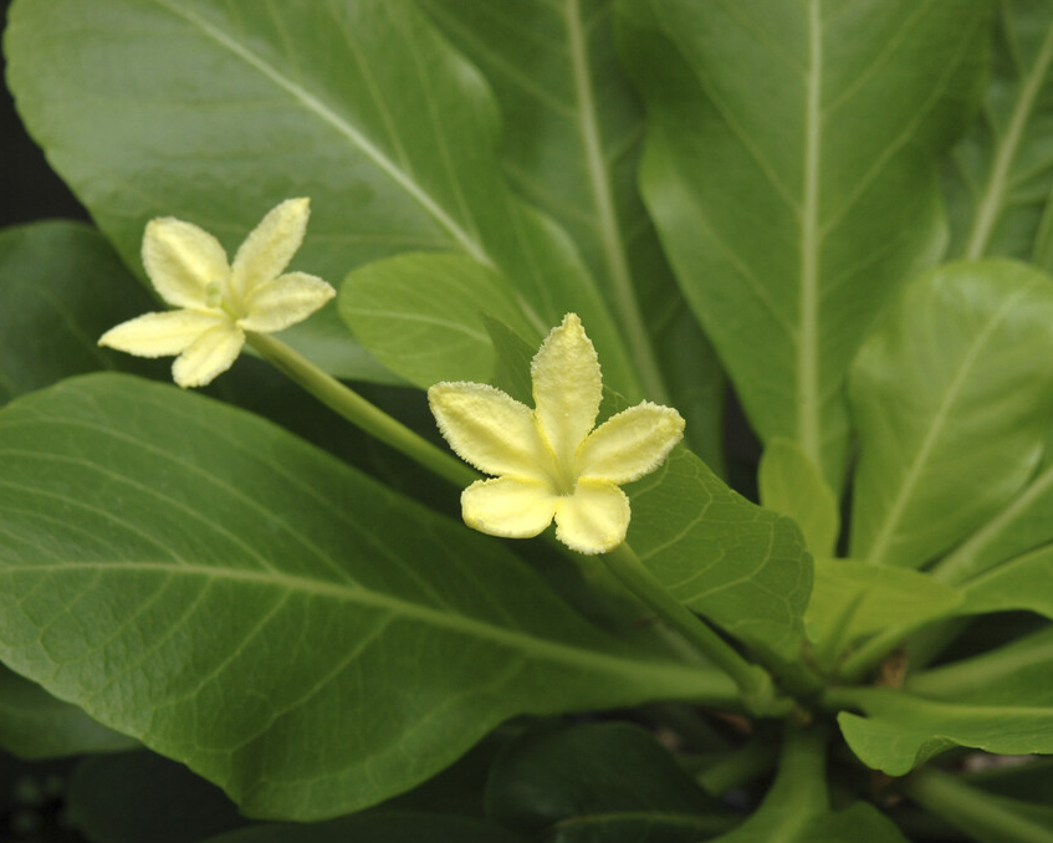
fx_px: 3180
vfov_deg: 15.1
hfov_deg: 18.8
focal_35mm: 102
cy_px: 422
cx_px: 521
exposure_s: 1/20
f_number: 11
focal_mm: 60
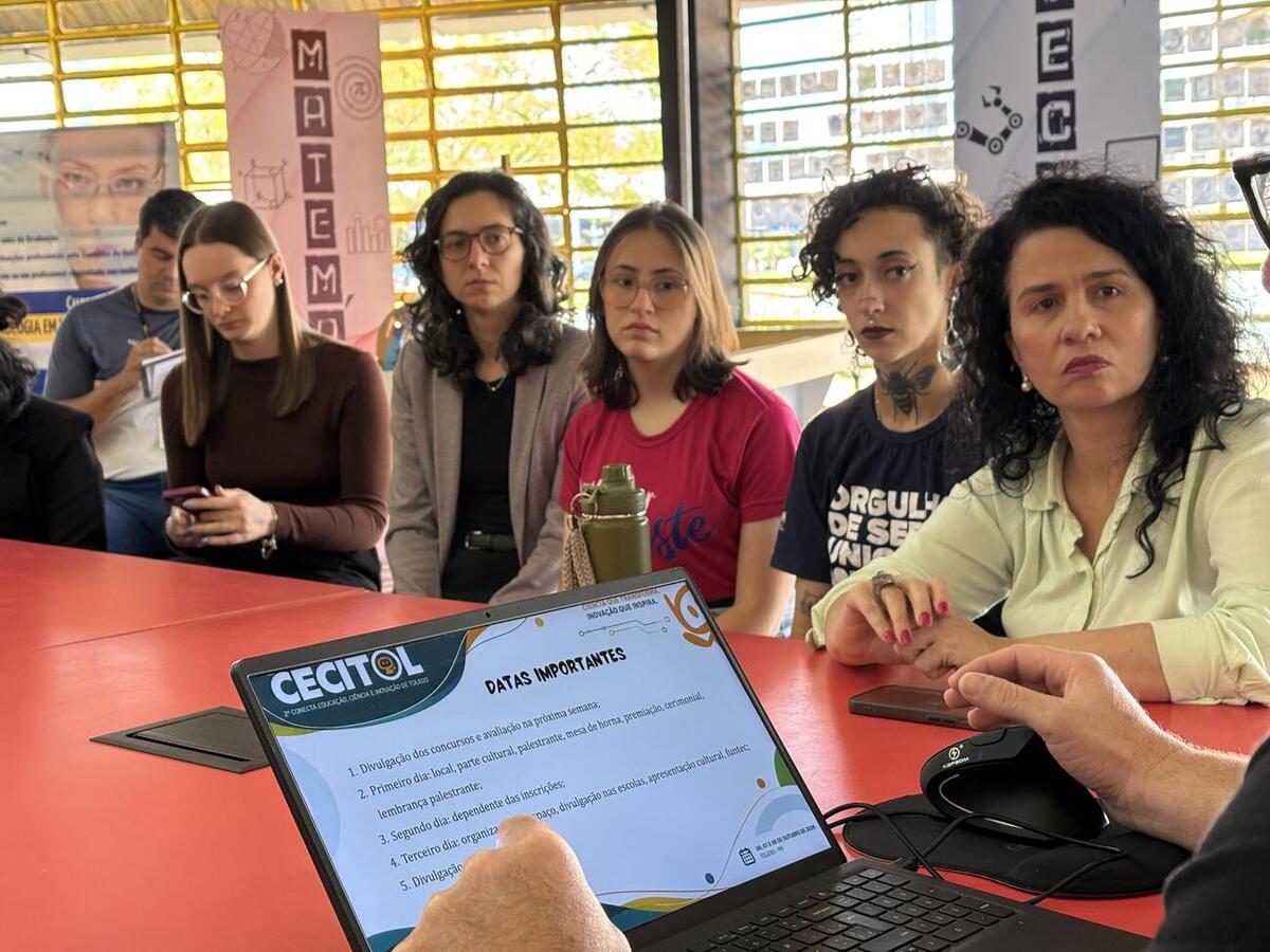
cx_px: 635
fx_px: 1908
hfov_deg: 36.8
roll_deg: +2.1
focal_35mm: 52
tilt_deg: -5.8
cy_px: 476
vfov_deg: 28.0
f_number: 1.6
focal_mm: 5.96
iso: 125
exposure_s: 1/60
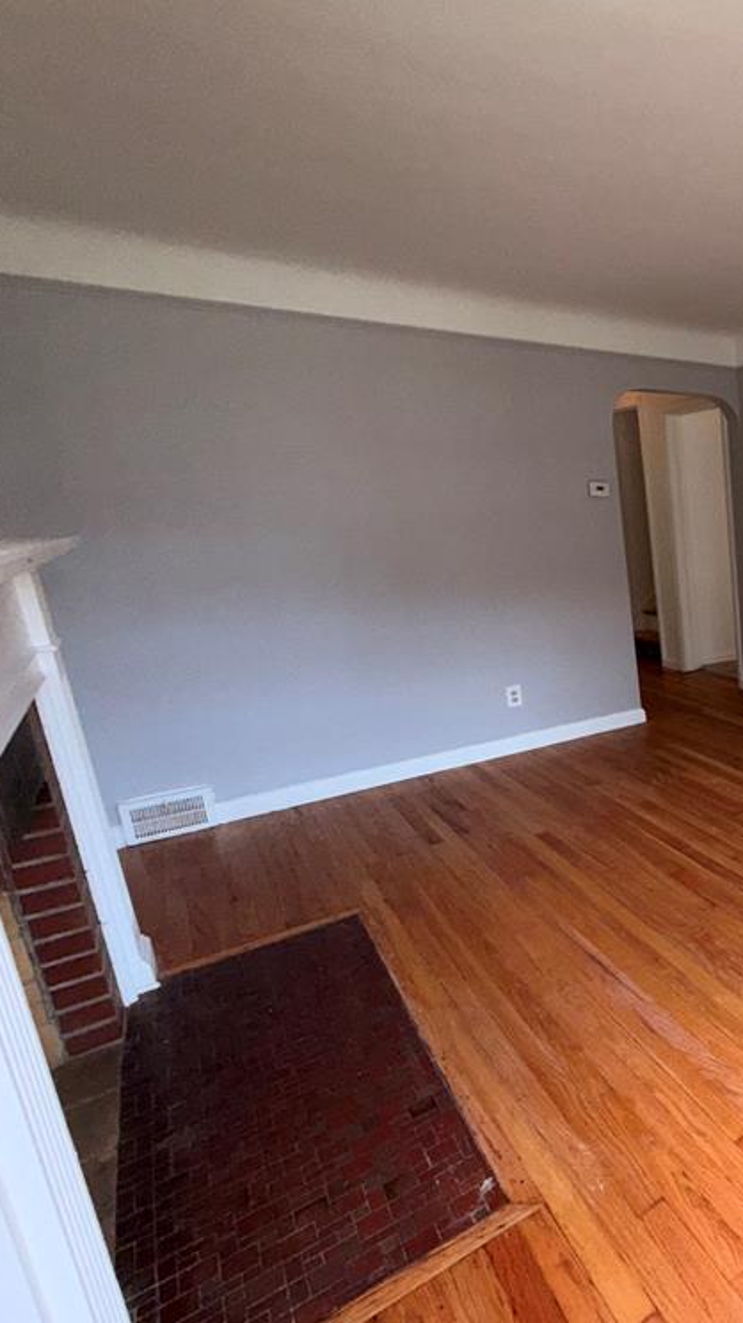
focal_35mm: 21
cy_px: 669
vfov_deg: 83.9
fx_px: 736
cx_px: 883
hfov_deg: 39.4
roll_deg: +1.2
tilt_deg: -12.3
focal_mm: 2.22
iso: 40
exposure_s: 1/122
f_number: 2.2
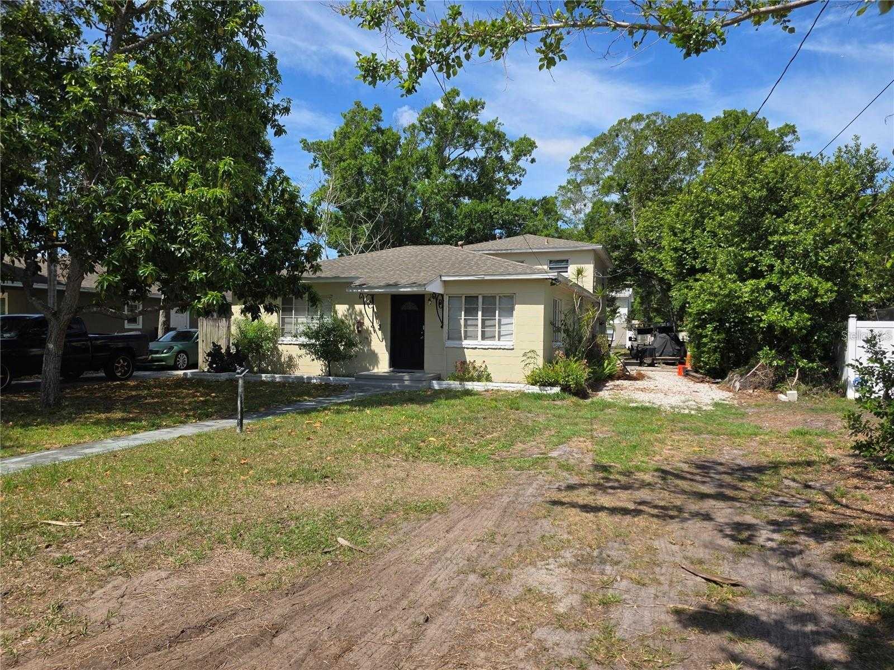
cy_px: 335
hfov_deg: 73.9
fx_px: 594
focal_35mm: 23
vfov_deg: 58.9
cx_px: 447
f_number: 1.7
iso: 80
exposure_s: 1/5017
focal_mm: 6.3
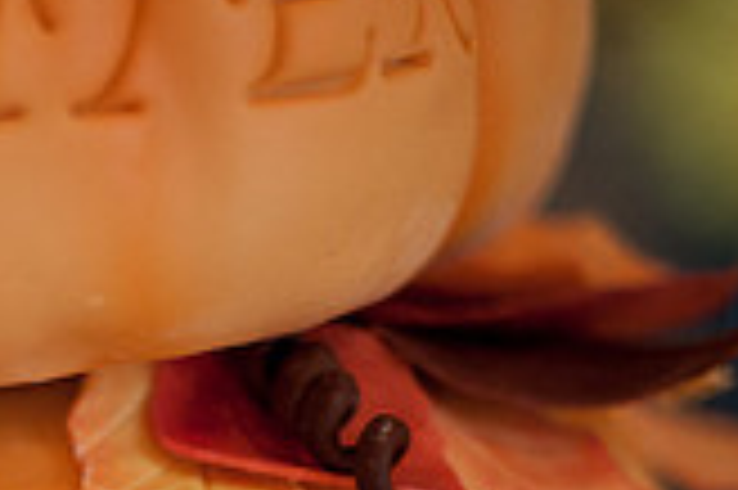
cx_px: -212
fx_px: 3625
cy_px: 764
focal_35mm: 177
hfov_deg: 11.3
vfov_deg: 7.6
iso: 640
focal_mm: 50
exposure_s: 1/200
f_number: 1.4
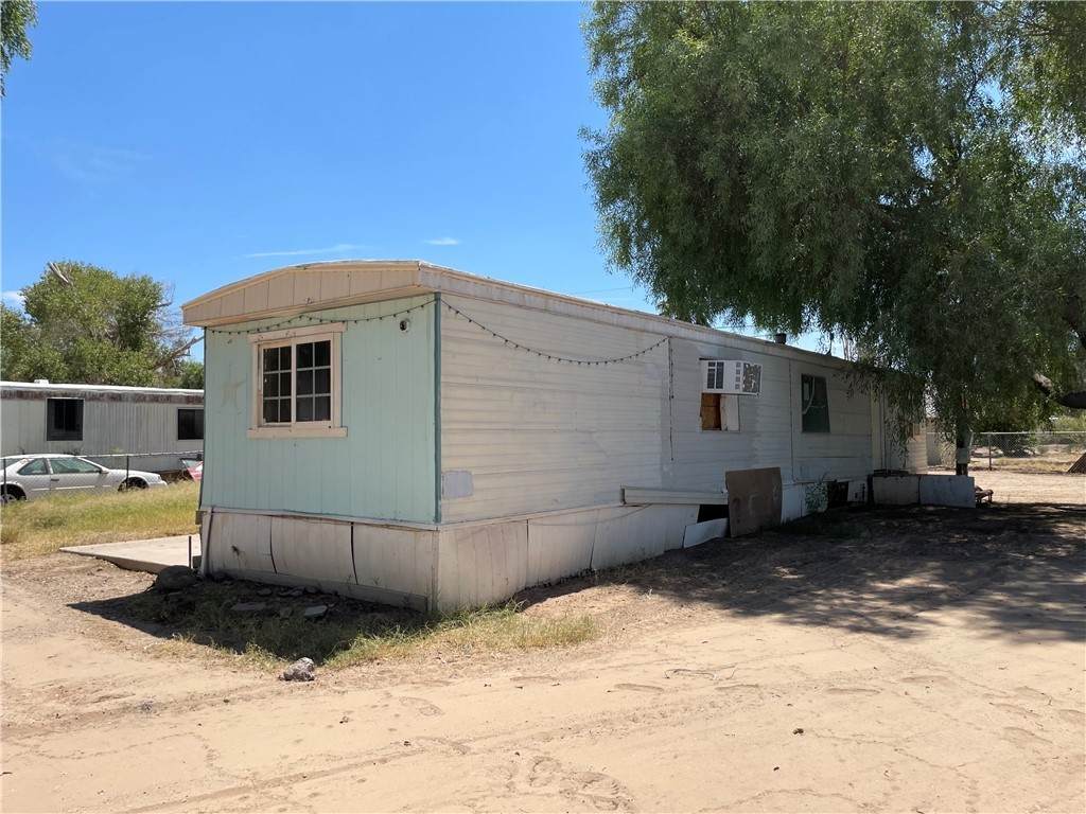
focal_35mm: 26
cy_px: 407
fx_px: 816
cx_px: 543
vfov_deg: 53.1
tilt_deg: +2.8
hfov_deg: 67.3
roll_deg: +1.4
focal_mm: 4.2
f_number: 1.6
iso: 32
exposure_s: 1/3610
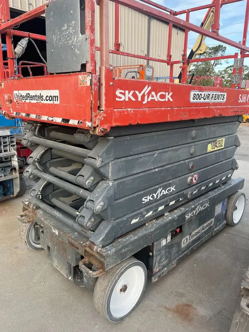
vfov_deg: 67.3
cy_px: 166
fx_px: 249
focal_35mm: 26
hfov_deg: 53.1
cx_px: 124
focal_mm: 5.1
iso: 50
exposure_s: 1/477
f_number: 1.6
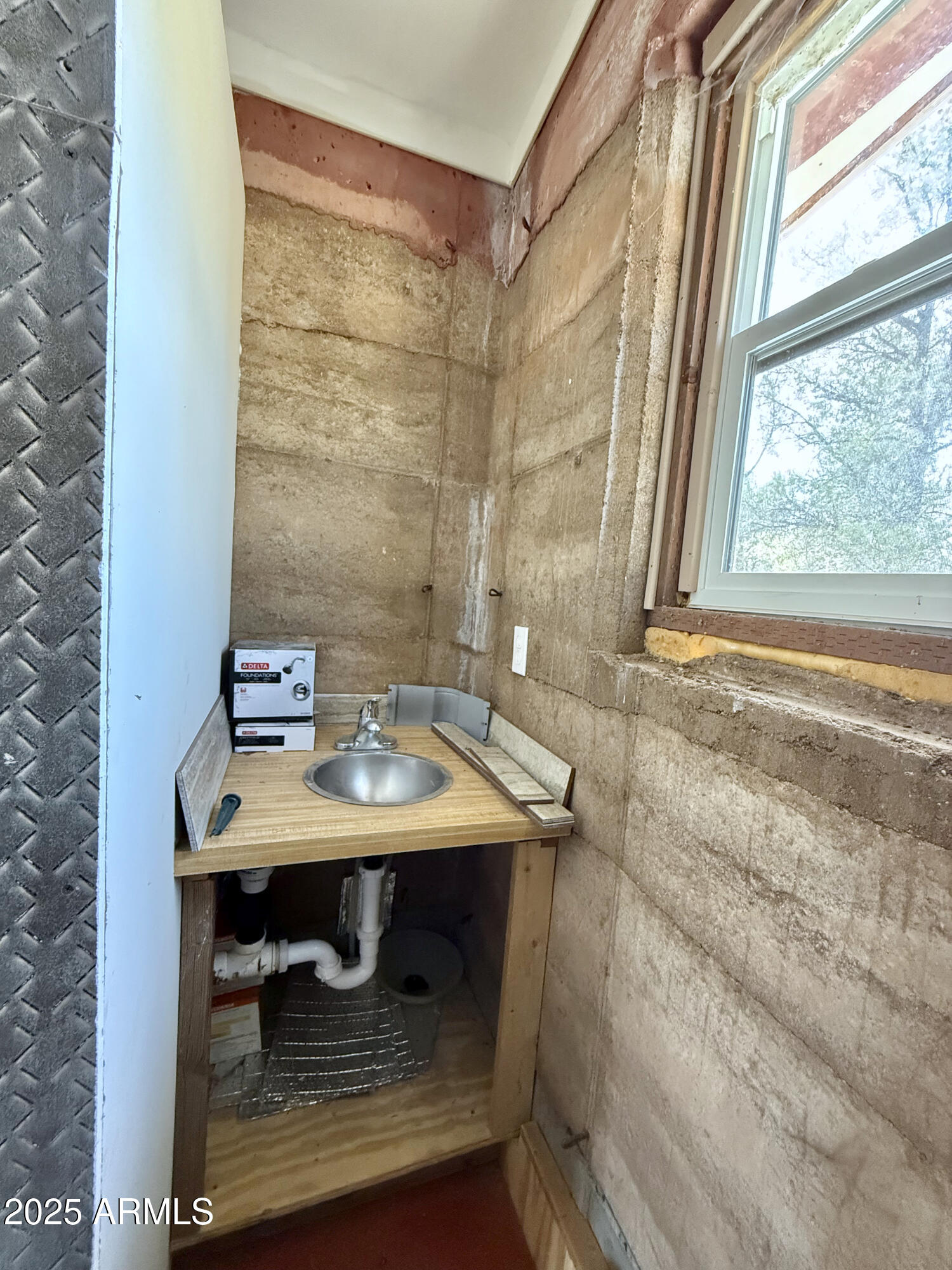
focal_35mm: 14
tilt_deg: -5.0
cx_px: 476
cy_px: 635
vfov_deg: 102.1
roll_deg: -5.0
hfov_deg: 85.7
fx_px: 513
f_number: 2.2
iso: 800
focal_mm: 2.22
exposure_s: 1/60
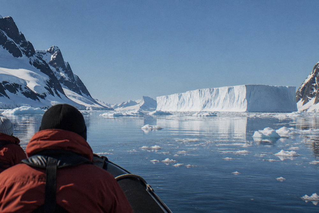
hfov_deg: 48.5
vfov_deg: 33.4
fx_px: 354
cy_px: 106
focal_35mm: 40
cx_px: 160
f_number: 4
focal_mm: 40
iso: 200
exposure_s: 1/500
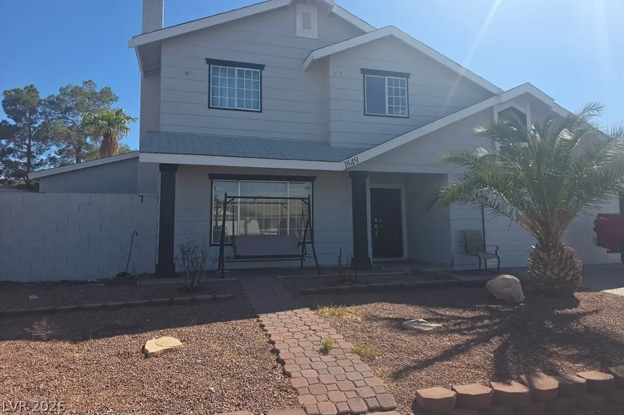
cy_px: 182
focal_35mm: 24
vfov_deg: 53.0
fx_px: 416
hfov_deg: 73.8
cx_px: 312
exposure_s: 1/845
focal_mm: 6.3
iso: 12
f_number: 1.7
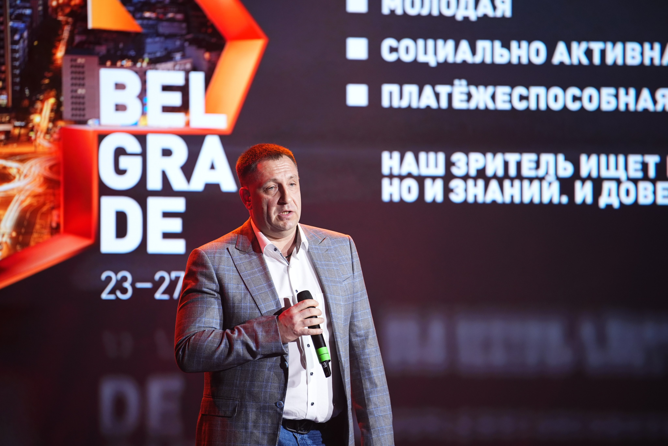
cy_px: 223
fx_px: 3711
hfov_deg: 10.3
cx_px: 334
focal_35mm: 200
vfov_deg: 6.9
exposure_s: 1/200
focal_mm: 200
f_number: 2.8
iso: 800
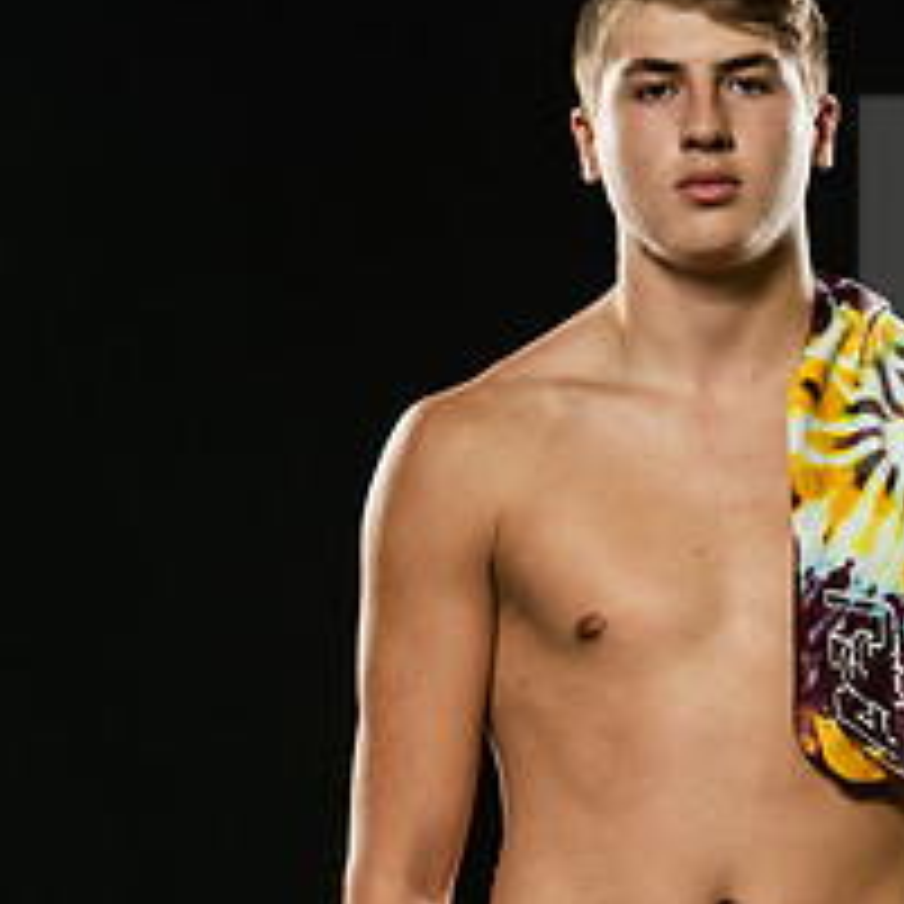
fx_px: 7977
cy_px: 641
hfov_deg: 6.5
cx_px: 724
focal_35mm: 270
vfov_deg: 6.5
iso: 400
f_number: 6.3
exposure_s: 1/200
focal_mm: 110
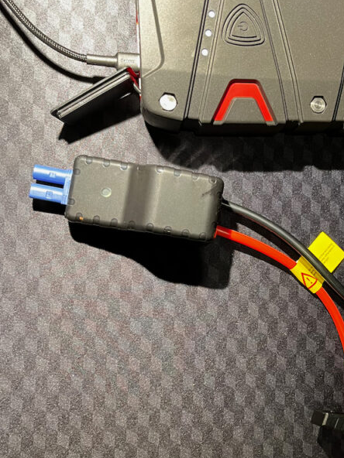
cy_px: 263
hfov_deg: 31.1
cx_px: 291
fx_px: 596
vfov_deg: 42.0
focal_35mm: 45
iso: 320
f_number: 1.6
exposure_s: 1/60
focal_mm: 5.1
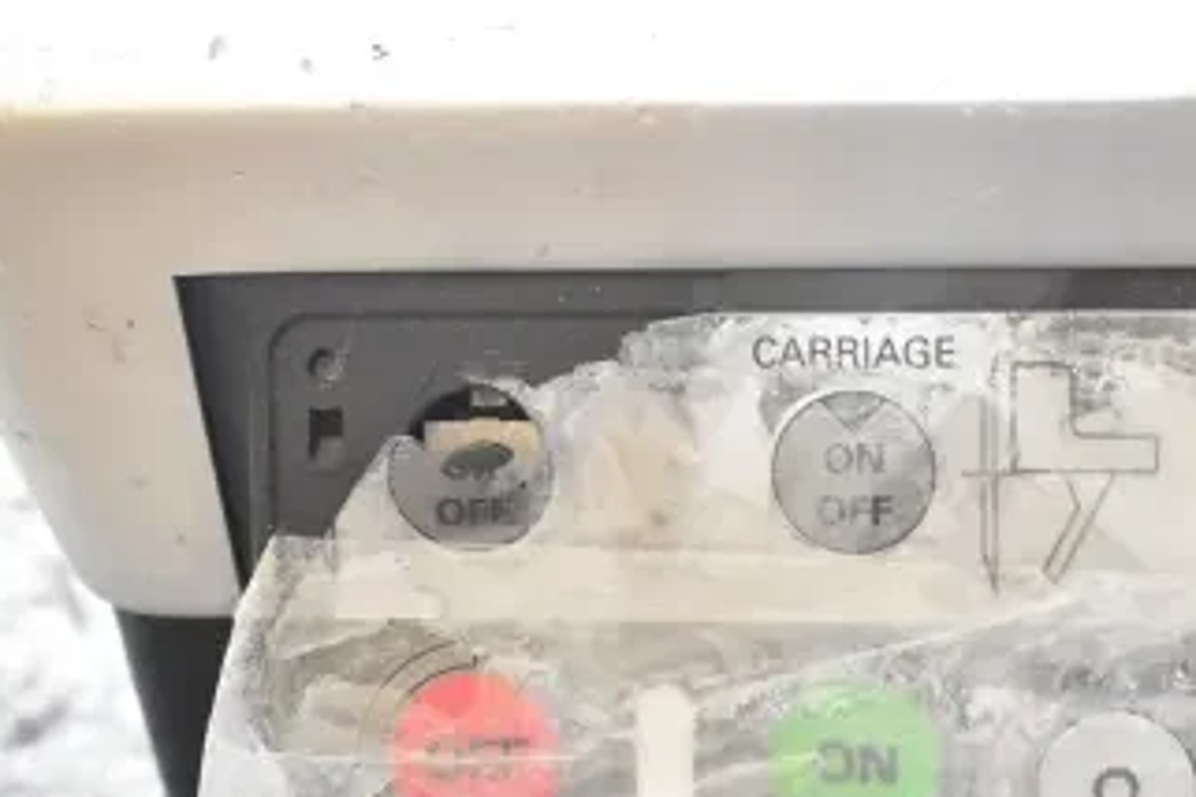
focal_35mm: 97
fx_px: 3222
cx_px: 861
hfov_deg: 20.9
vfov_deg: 14.0
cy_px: 687
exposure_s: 1/50
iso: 2200
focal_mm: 34
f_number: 4.5
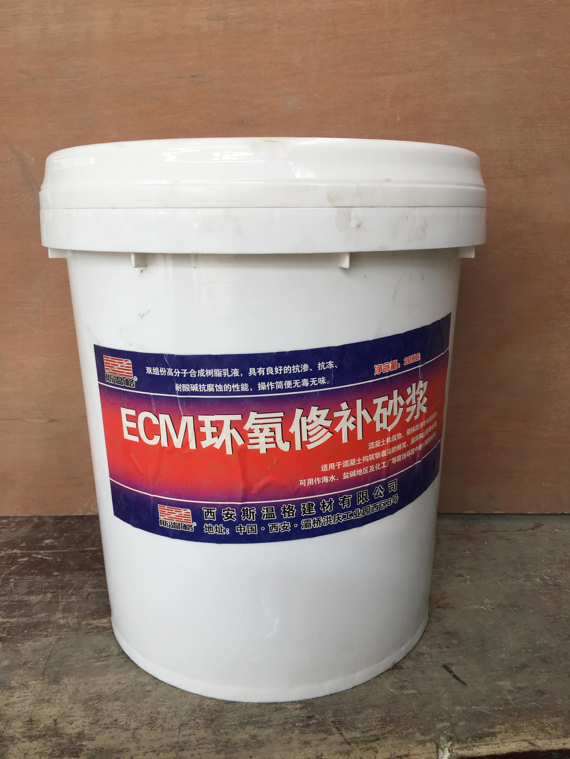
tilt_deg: -13.9
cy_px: 380
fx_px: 637
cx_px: 285
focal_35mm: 29
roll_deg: -0.3
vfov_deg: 61.7
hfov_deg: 48.2
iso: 32
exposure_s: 1/50
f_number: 2.2
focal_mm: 4.15
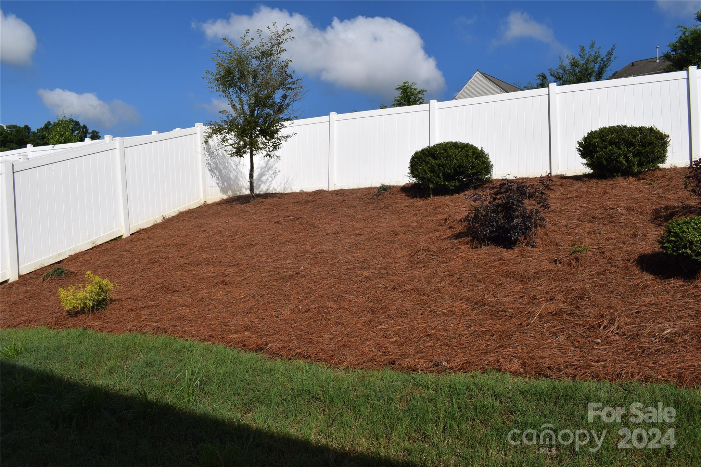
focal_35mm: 27
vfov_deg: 47.9
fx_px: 526
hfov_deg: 67.4
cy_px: 234
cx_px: 350
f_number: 11
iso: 200
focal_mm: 18
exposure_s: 1/500
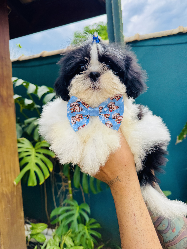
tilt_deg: -5.9
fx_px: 173
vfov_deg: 71.6
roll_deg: +3.3
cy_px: 124
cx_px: 94
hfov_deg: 56.8
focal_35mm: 24
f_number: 1.78
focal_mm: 6.76
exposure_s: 1/215
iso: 64
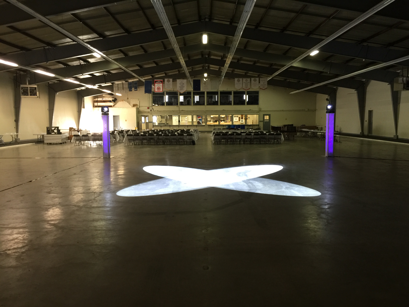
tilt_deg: -5.5
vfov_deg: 48.2
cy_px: 154
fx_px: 343
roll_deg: +0.1
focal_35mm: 29
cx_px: 204
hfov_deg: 61.7
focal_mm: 4.15
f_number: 2.2
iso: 80
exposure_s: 1/15
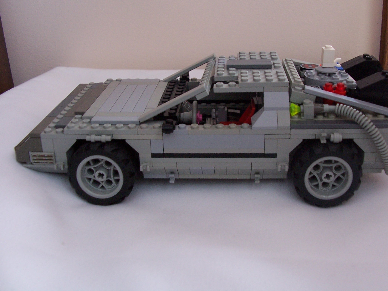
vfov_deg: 35.9
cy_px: 125
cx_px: 221
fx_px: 448
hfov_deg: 46.7
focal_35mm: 40
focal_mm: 6
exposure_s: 1/15
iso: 140
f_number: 2.8
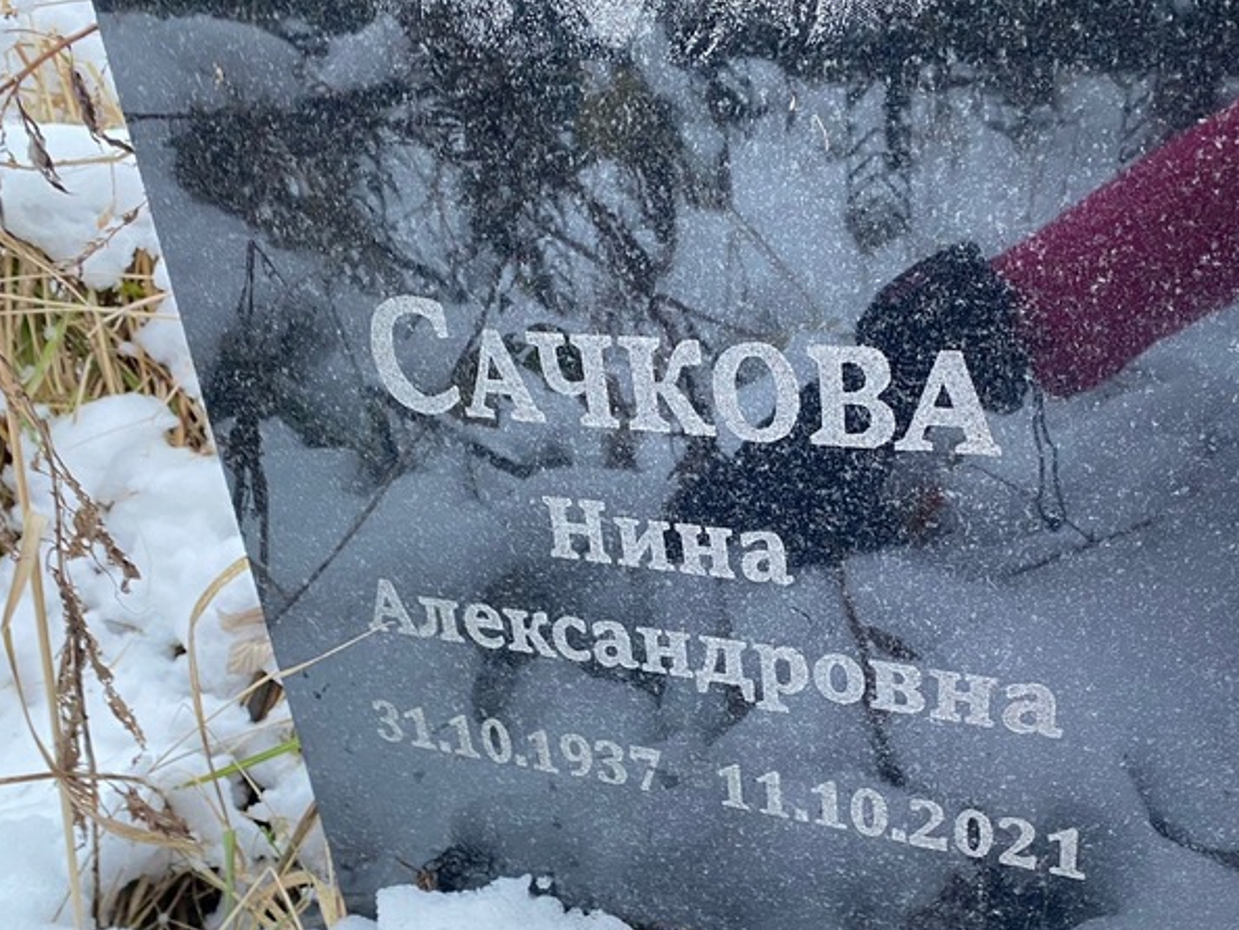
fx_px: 1253
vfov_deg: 40.6
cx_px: 724
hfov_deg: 52.4
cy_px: 540
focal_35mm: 35
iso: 200
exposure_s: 1/60
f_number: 1.8
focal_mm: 4.25
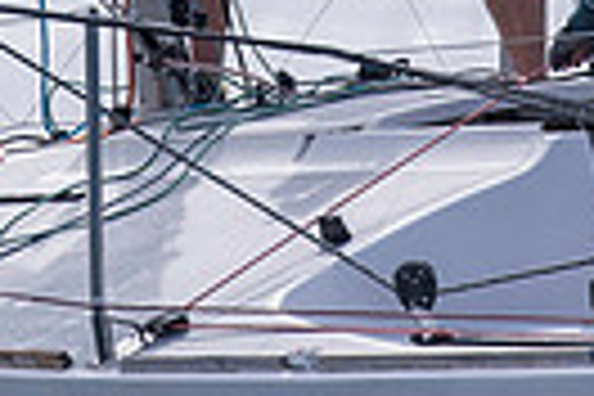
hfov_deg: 1.0
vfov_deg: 0.7
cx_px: 194
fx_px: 32502
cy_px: -308
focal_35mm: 1970
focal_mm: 300
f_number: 5
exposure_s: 1/5000
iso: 320
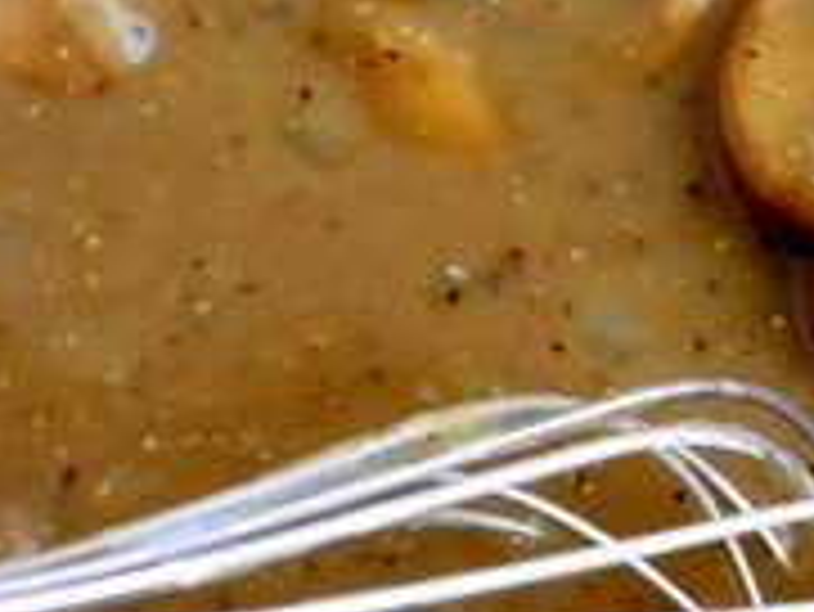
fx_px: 3741
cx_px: 605
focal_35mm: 159
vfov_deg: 9.3
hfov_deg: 12.4
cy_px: 565
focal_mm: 25
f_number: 4
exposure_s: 1/80
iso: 100
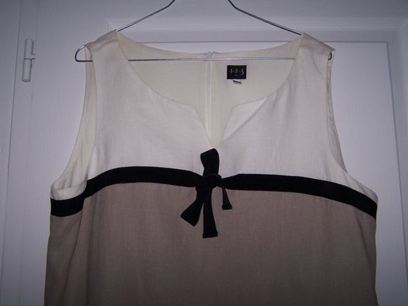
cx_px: 204
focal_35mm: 38
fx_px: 448
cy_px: 153
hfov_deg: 49.0
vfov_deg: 37.7
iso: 80
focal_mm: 6.3
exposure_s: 1/60
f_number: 2.8
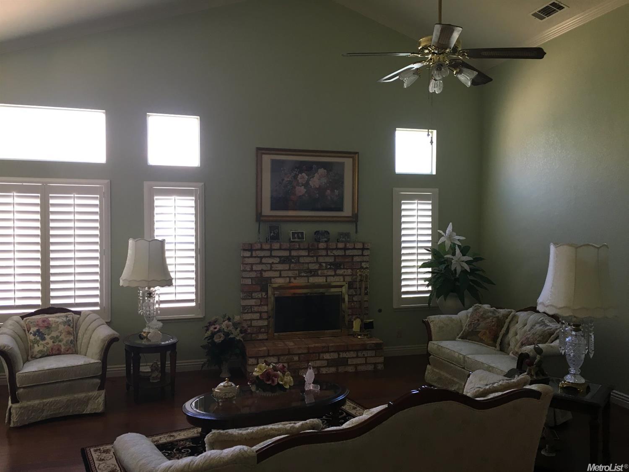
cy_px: 236
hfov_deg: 61.7
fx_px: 527
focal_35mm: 29
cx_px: 314
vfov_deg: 48.2
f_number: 2.2
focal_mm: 4.15
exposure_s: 1/30
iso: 80
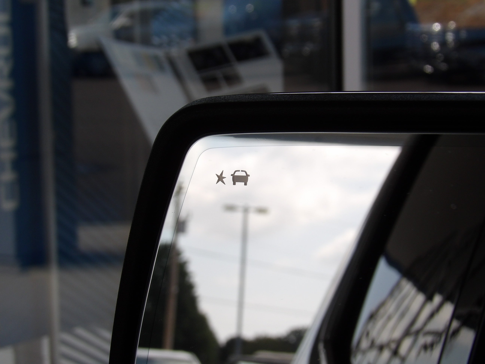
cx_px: 242
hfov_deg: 19.3
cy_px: 182
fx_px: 1429
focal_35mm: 102
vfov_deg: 14.5
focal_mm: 18.2
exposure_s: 1/480
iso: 100
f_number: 4.2
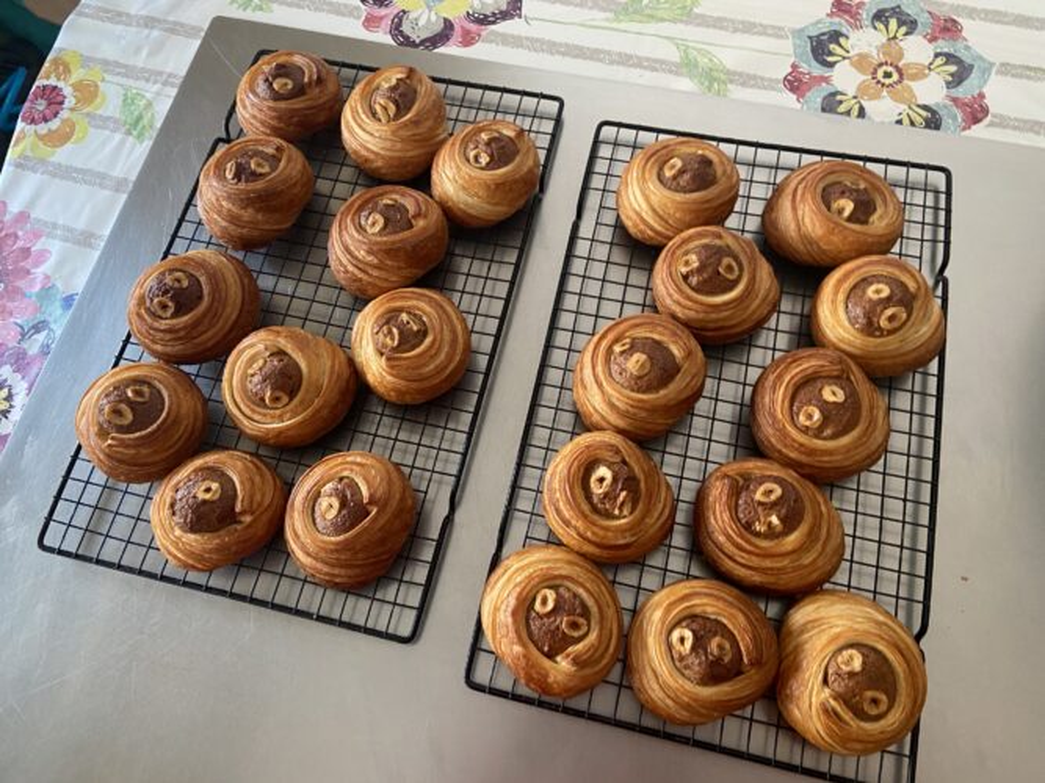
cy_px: 392
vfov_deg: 53.0
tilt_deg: -69.6
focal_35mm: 26
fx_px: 785
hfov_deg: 67.3
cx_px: 522
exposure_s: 1/60
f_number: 1.8
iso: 250
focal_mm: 4.25
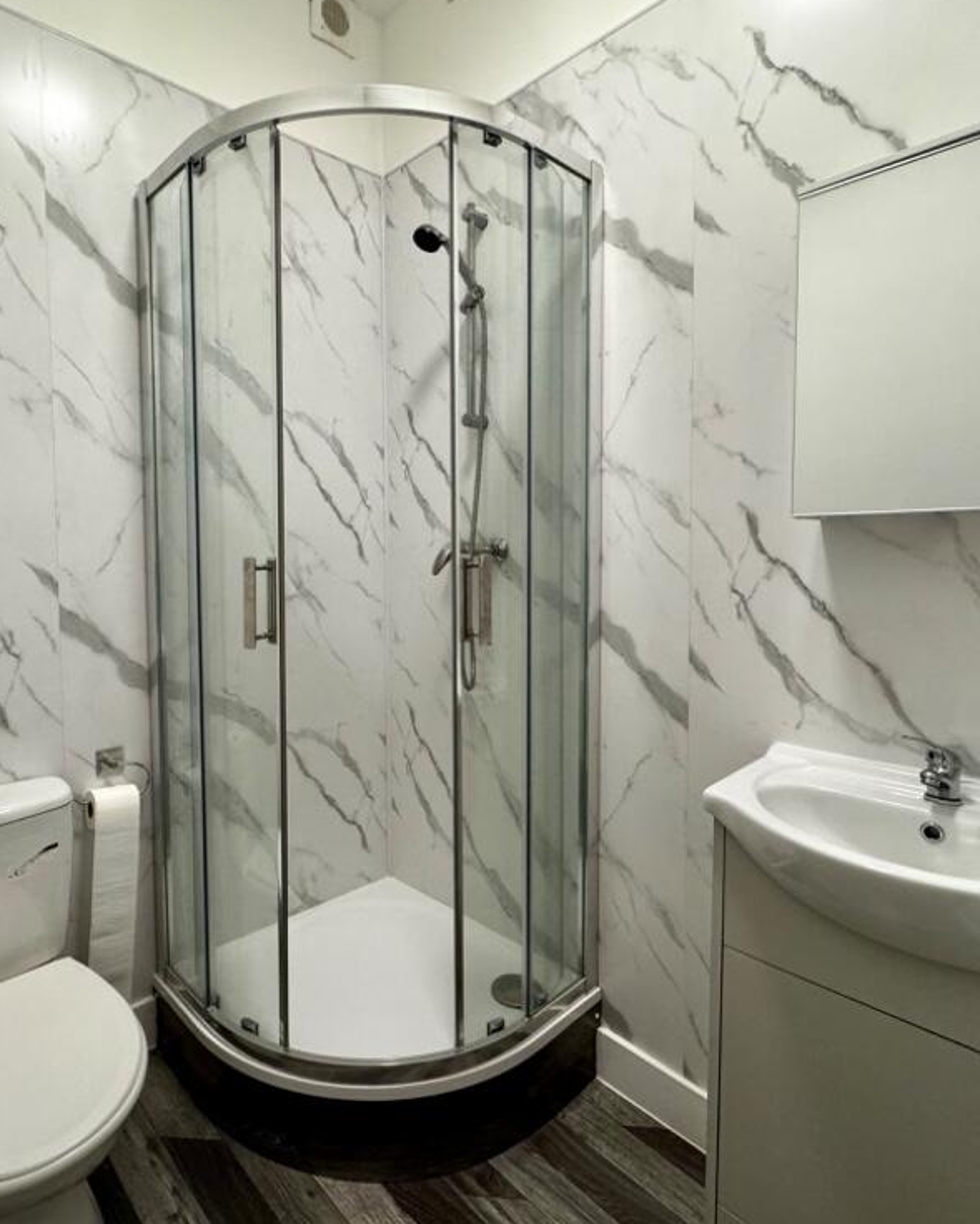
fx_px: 689
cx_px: 394
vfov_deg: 83.2
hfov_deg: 70.2
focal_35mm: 19
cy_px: 587
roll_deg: +0.6
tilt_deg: -2.8
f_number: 2.2
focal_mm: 2.22
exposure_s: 1/100
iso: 250
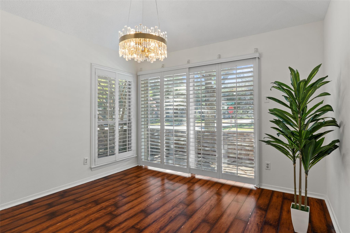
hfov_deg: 84.0
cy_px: 116
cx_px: 175
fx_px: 194
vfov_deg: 61.9
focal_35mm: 20
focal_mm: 20
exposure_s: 1/2.5
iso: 400
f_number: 10
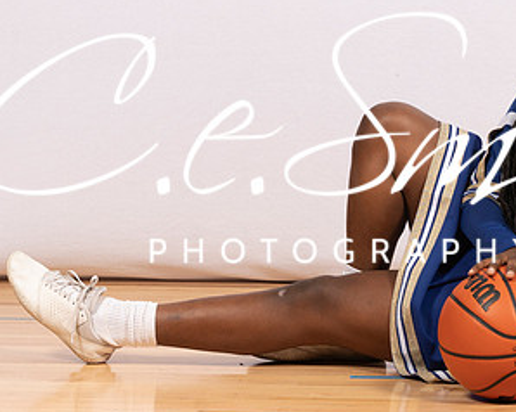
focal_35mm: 167
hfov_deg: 11.5
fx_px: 2549
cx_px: 432
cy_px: 85
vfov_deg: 9.2
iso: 400
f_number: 8
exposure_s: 1/250
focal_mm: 70
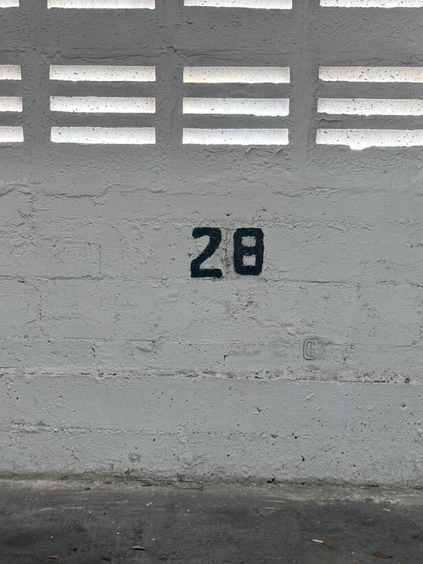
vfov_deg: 33.1
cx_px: 208
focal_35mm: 58
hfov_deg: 25.2
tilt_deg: -7.9
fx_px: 945
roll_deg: -0.3
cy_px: 230
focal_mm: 6.76
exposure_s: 1/120
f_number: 1.78
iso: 80
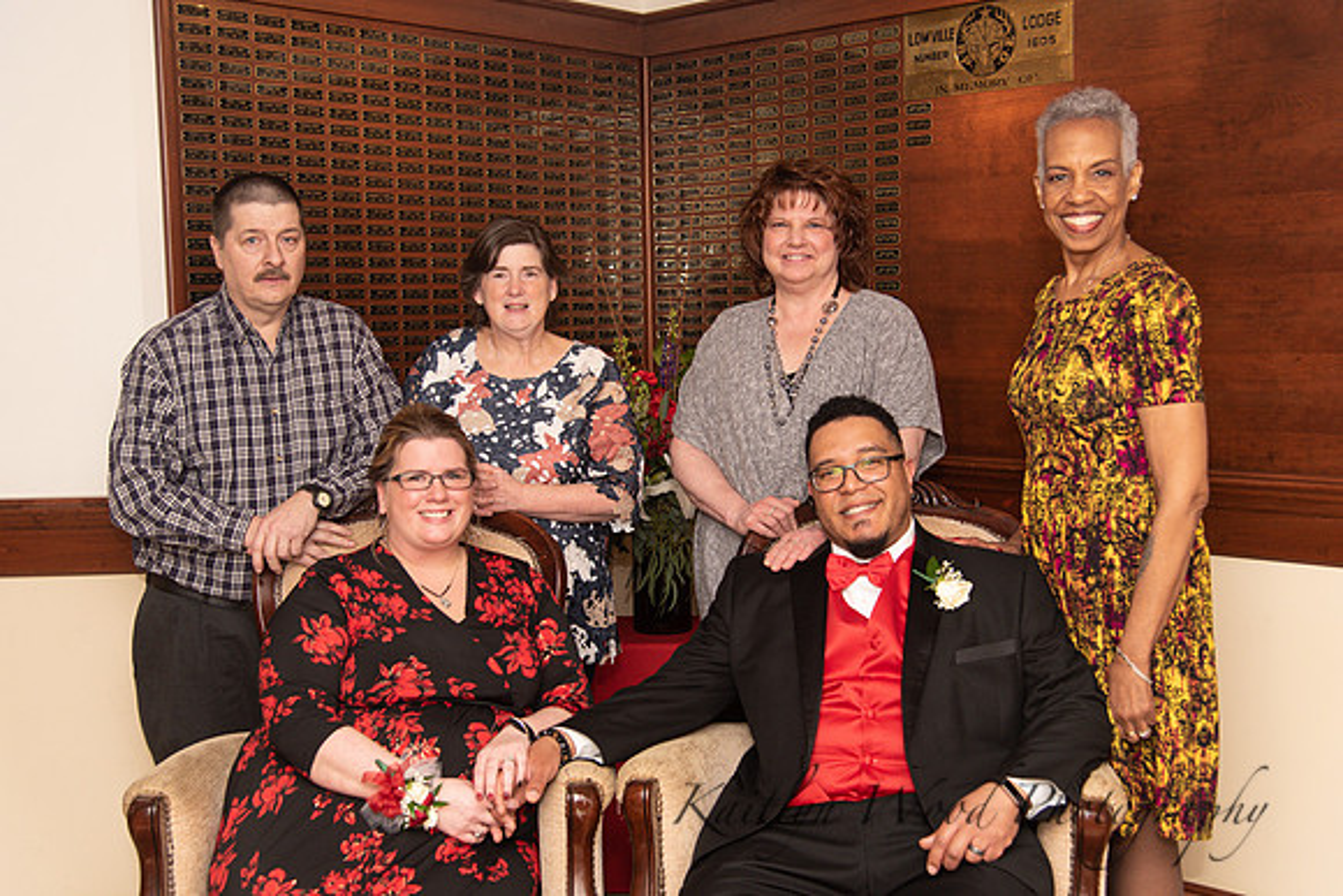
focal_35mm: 40
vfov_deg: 33.4
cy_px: 448
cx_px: 672
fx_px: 1493
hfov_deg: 48.4
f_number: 4
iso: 800
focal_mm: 40
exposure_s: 1/200
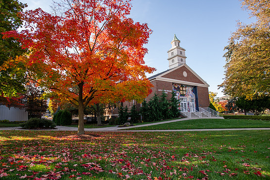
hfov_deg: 83.9
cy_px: 89
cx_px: 132
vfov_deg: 62.0
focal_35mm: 20
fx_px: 150
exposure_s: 1/320
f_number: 5
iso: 250
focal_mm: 19
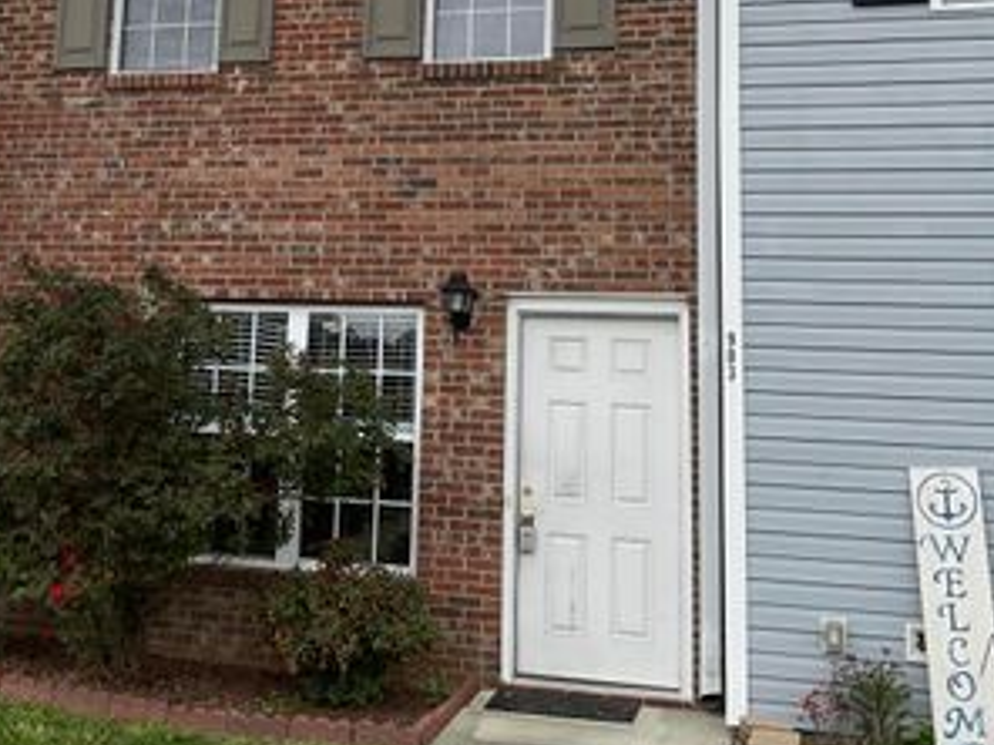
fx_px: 1407
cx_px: 309
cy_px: 193
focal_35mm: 49
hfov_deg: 38.3
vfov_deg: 29.2
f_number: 1.8
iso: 16
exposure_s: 1/1076
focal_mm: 3
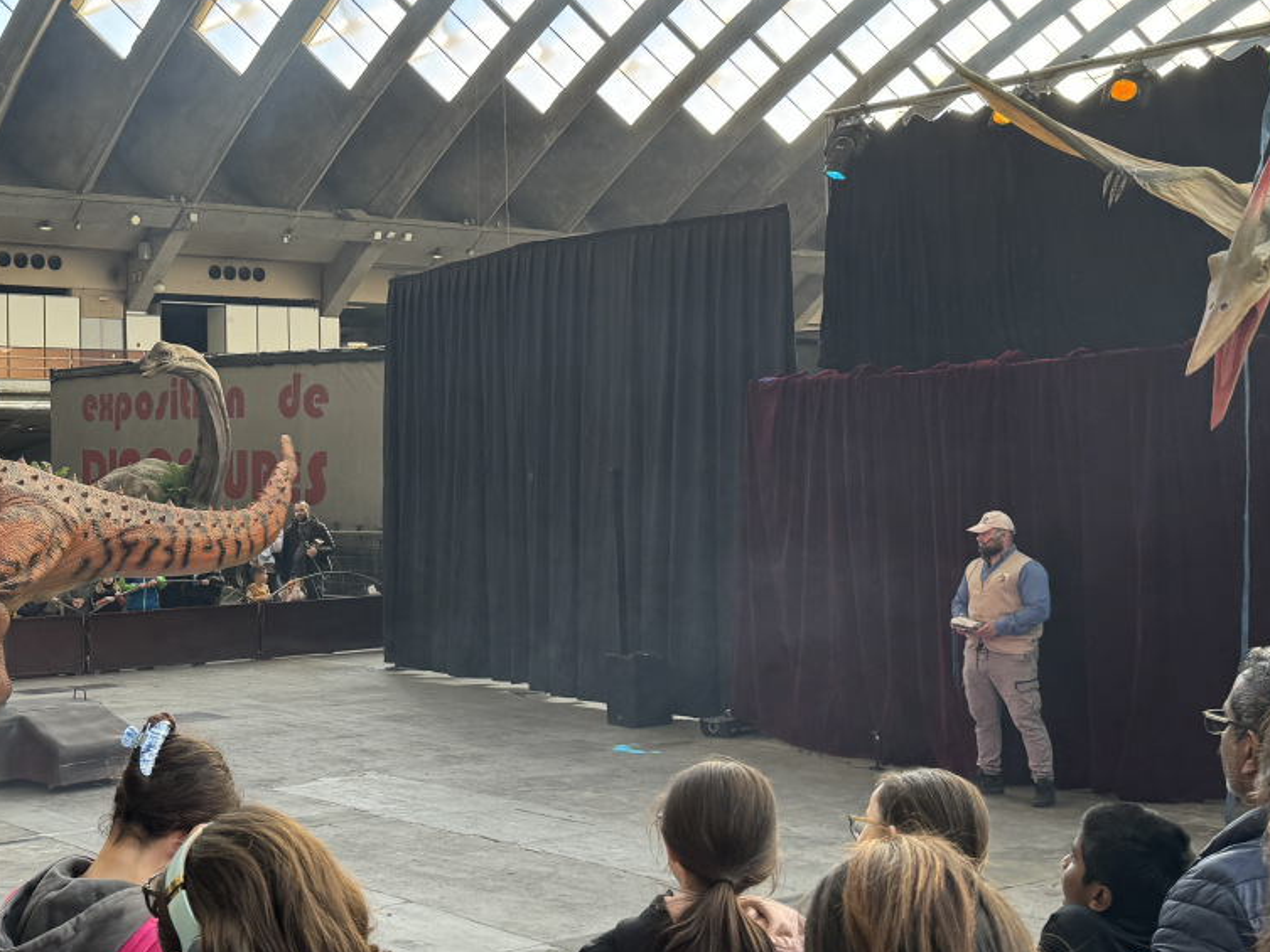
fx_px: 1871
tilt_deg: +1.8
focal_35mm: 51
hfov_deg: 36.9
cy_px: 420
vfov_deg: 28.5
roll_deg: +1.5
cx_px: 369
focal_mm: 6.86
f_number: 1.78
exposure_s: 1/121
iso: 64
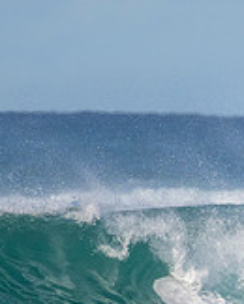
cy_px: 294
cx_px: 535
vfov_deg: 0.7
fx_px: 25201
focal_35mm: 2797
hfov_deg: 0.6
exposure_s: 1/2000
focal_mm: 800
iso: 1100
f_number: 11
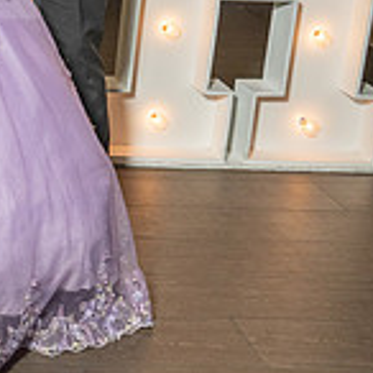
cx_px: -266
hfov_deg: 16.5
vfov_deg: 18.7
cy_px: 20
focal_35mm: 91
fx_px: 1109
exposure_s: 1/125
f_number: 5
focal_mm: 24
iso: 640
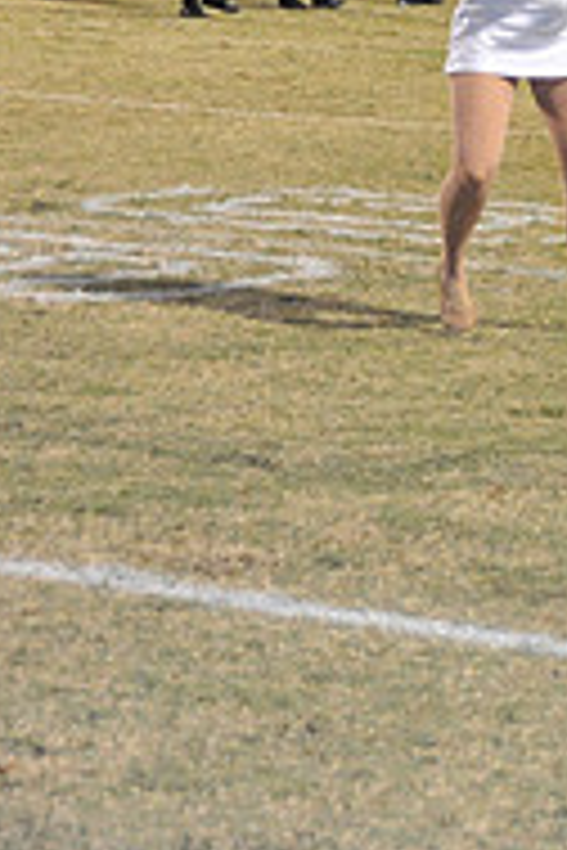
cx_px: 1134
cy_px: 76
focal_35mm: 153
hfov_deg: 8.5
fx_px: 3614
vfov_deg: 13.3
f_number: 5.6
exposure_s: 1/160
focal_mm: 50
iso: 6400
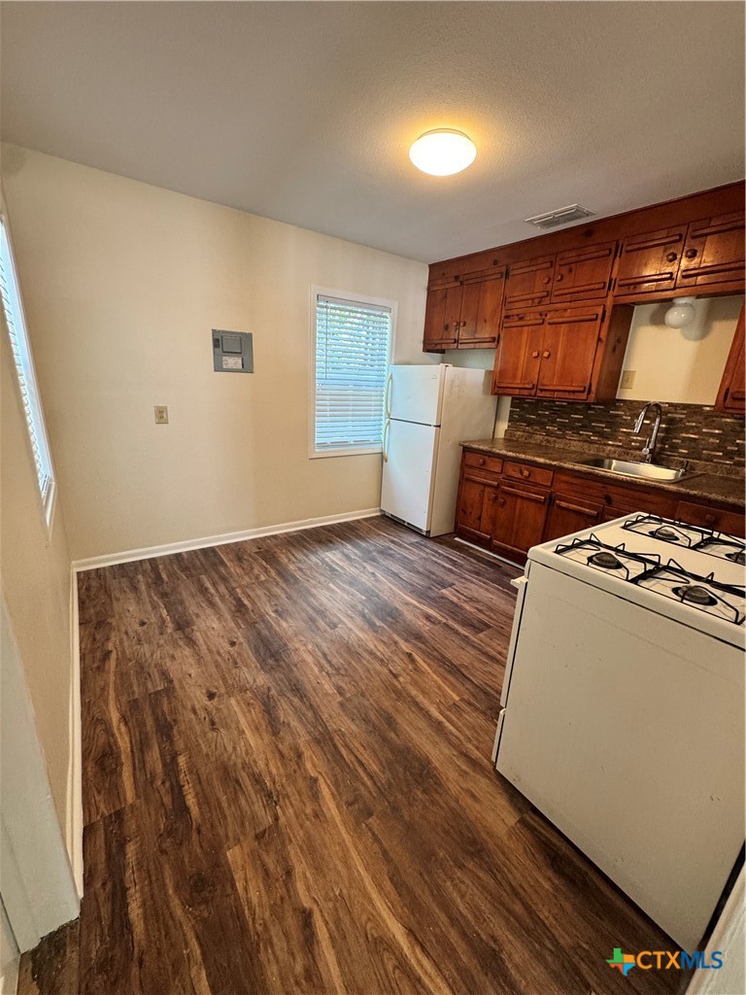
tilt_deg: -16.1
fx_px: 402
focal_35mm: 14
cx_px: 373
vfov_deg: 102.1
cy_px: 498
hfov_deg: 85.7
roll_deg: -2.7
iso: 200
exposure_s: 1/60
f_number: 2.2
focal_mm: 2.22
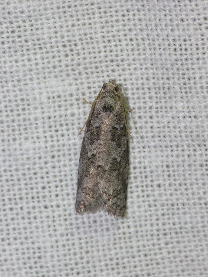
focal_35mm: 351
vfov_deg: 5.6
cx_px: 104
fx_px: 2812
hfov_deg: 4.2
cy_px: 138
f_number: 11
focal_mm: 74.2
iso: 200
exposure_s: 1/200
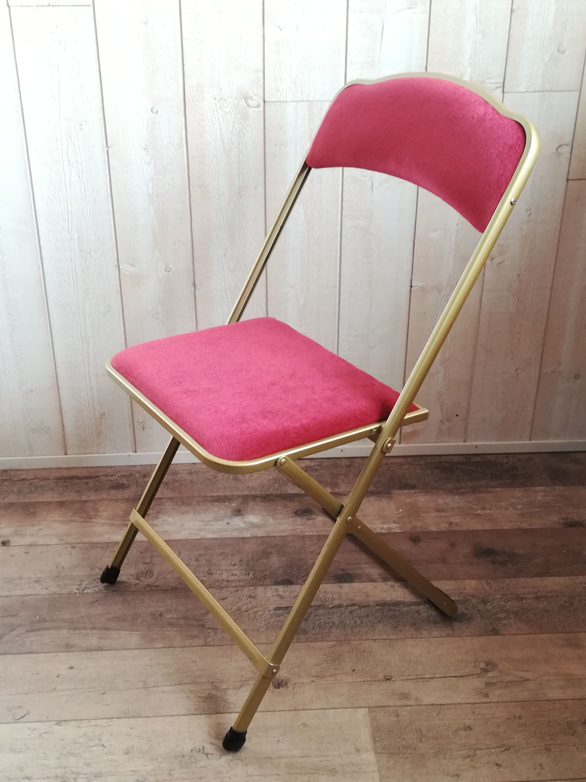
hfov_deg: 36.8
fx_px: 880
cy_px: 391
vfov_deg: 47.9
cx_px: 293
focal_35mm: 39
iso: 125
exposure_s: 1/33.3
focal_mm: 3.83
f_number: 2.2
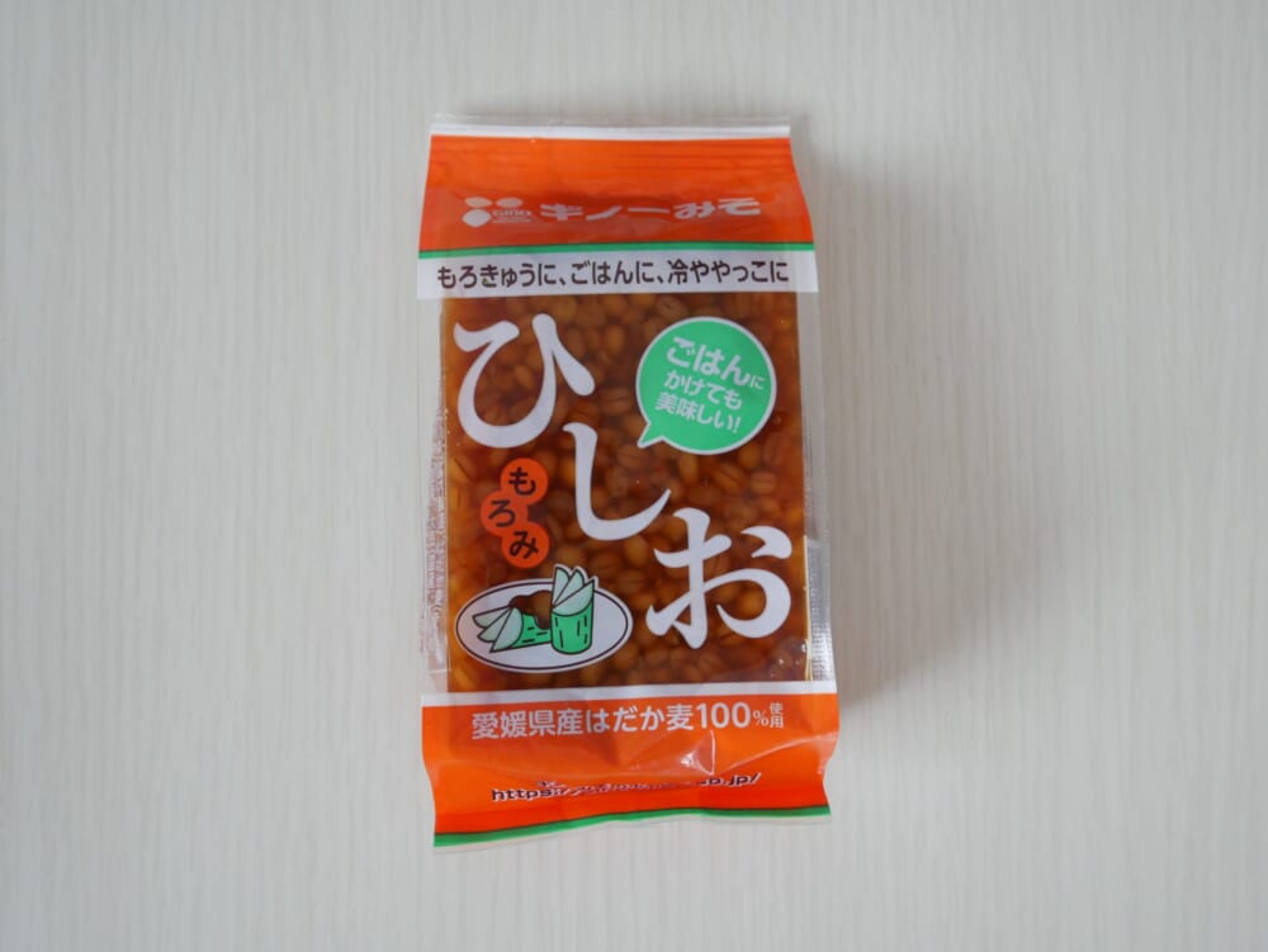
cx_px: 634
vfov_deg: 41.8
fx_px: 1246
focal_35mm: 34
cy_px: 476
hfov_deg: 53.9
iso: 1600
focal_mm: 17
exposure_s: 1/60
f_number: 4.1
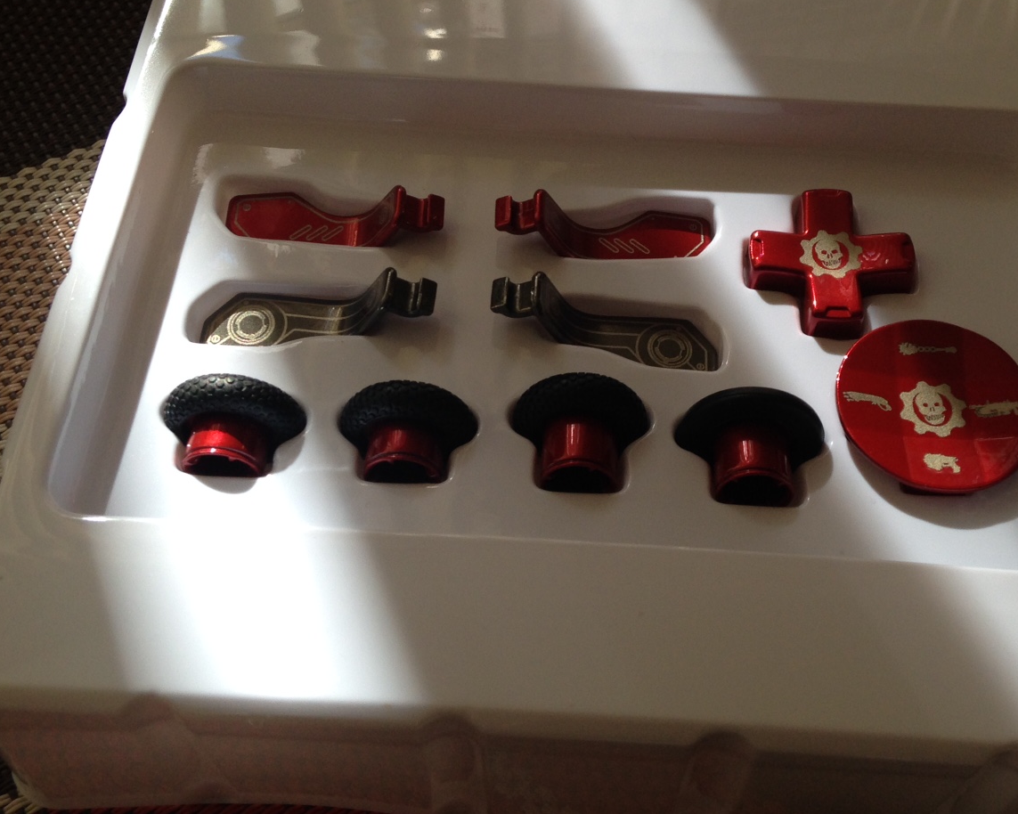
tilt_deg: -53.6
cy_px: 295
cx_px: 579
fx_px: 1386
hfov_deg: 40.3
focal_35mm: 46
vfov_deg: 32.6
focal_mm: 4.12
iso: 64
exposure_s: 1/60
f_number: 2.4
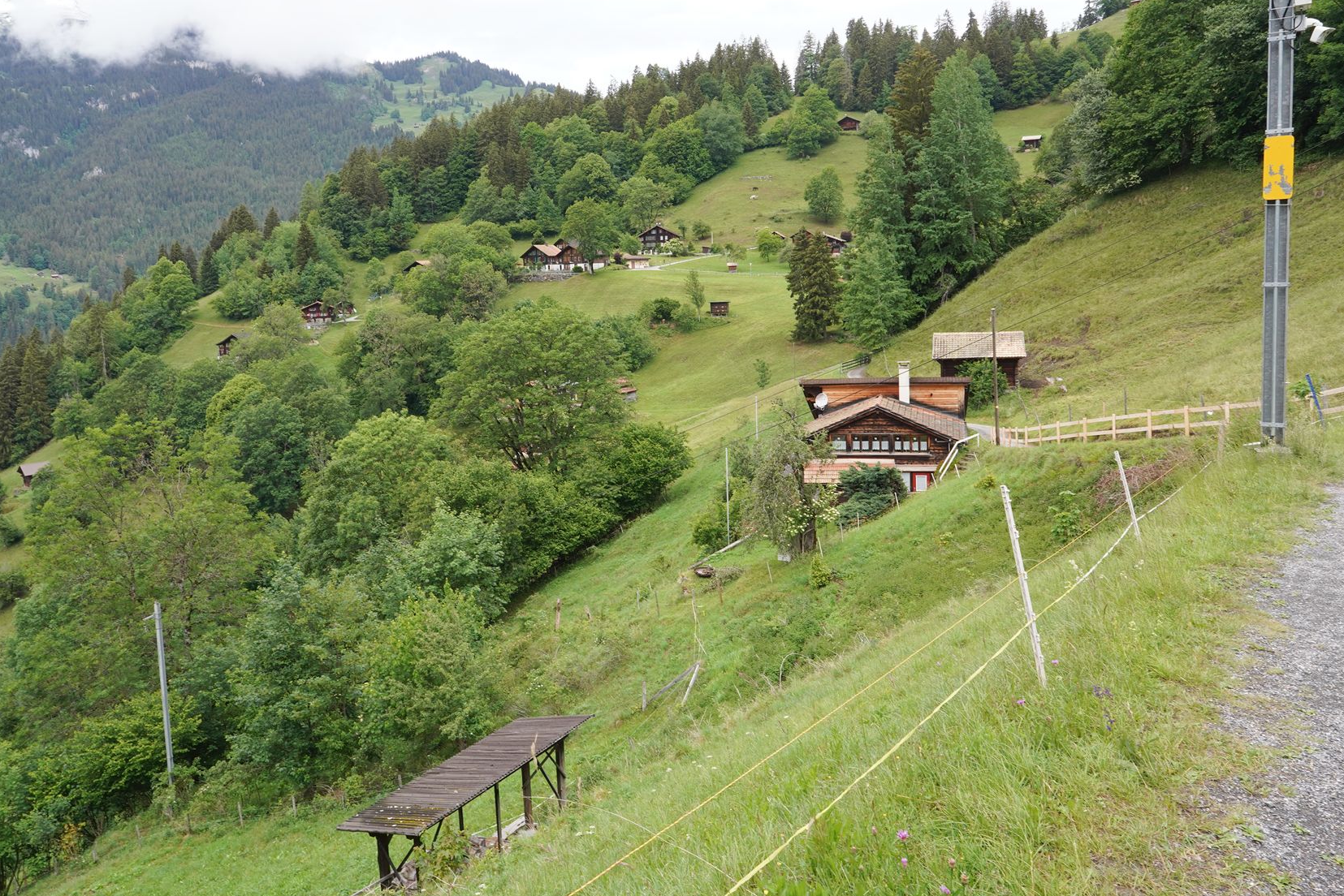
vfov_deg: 44.8
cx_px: 616
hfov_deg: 63.5
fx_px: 1083
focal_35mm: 29
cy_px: 378
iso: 400
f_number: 14
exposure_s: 1/100
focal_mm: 24
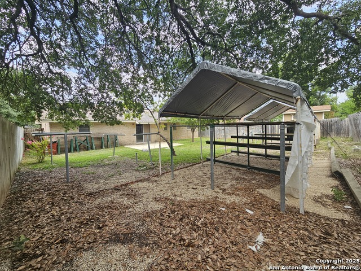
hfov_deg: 106.2
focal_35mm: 13
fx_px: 136
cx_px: 180
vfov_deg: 89.9
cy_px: 136
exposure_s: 1/255
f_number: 2.2
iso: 50
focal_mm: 2.2
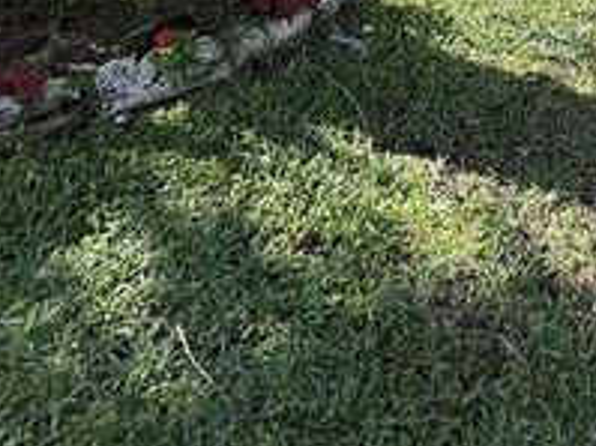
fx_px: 774
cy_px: -248
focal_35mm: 45
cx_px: 623
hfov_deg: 36.8
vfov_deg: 24.1
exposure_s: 1/427
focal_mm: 2.22
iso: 64
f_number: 2.2
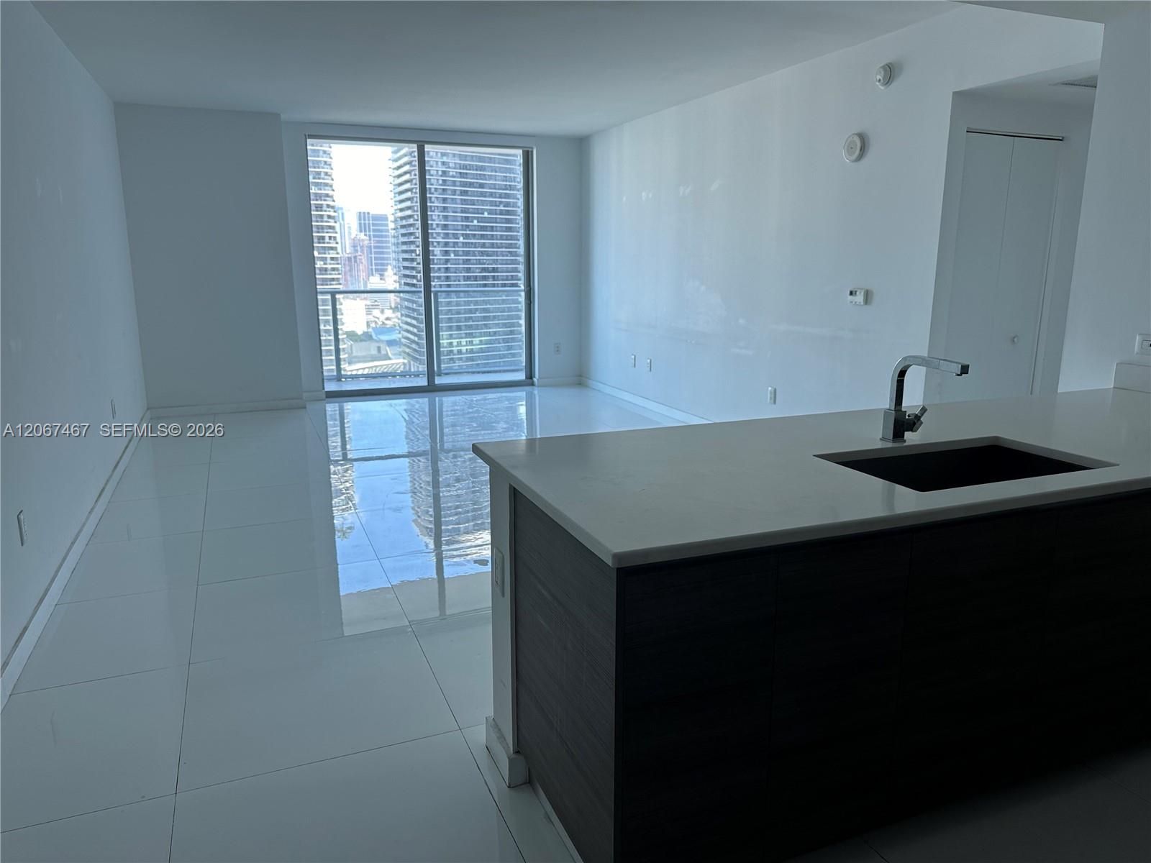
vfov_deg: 56.8
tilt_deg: -12.6
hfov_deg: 71.6
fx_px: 798
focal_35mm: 24
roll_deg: +0.0
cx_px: 576
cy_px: 432
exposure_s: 1/120
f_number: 1.78
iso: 64
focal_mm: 6.86
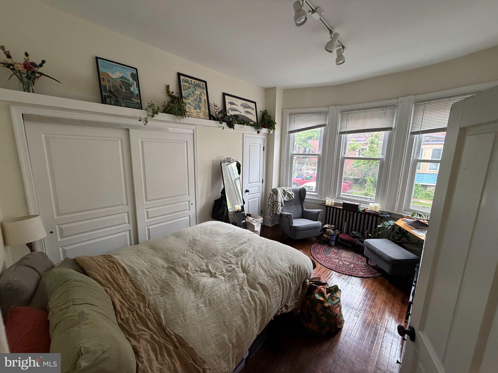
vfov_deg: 85.7
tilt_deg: -9.5
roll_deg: -0.4
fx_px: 201
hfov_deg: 102.1
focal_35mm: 14
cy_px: 186
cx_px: 249
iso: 320
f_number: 2.2
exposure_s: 1/60
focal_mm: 2.22
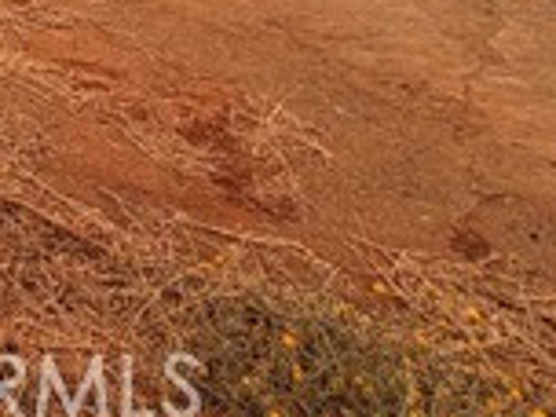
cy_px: -439
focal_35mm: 59
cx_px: -439
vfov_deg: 17.2
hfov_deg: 21.5
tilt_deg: -3.7
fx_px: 948
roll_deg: +2.8
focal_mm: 2.22
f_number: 2.2
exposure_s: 1/1087
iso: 20
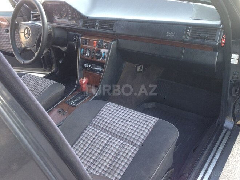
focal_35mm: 33
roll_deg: +6.6
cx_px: 120
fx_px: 229
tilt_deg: -30.0
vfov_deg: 42.9
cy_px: 90
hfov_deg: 55.4
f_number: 2.4
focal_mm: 4.12
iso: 50
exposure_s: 1/40
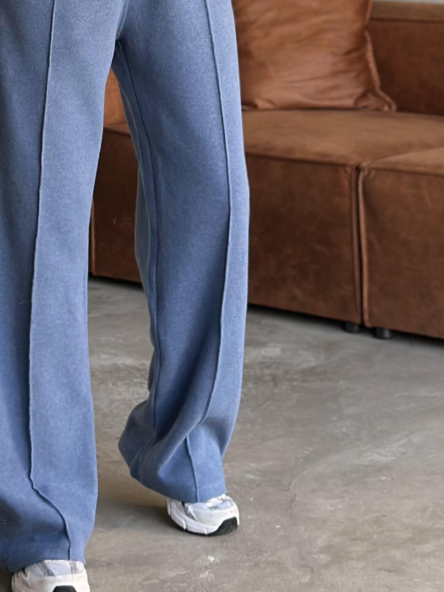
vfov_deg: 16.4
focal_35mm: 116
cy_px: -64
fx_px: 1984
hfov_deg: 12.7
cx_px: 93
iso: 250
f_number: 1.78
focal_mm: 6.86
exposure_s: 1/60
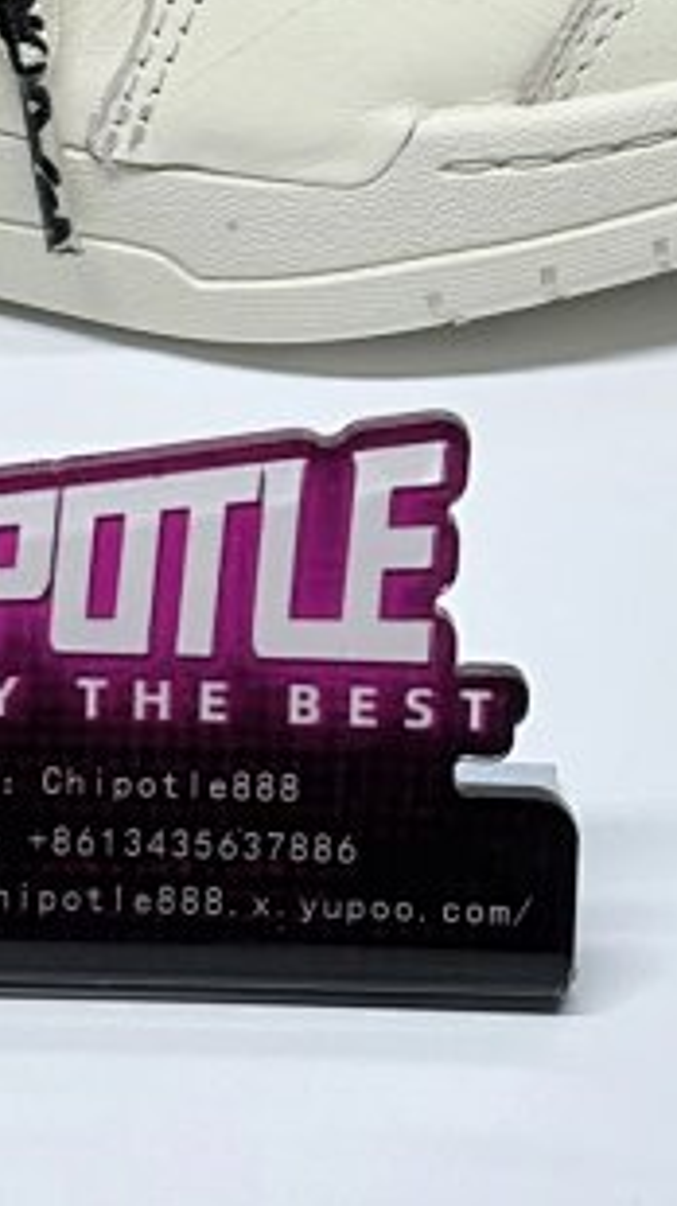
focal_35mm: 195
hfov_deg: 6.2
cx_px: 54
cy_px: -317
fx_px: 6233
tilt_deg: -32.9
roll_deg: -0.6
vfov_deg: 10.8
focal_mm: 5.96
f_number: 1.6
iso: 32
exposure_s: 1/242
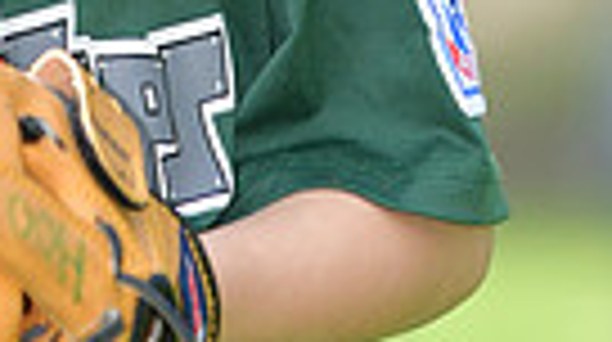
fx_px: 20160
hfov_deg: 1.7
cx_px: -169
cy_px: -652
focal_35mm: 1244
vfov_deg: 1.0
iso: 500
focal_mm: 185
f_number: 4
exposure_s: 1/1600
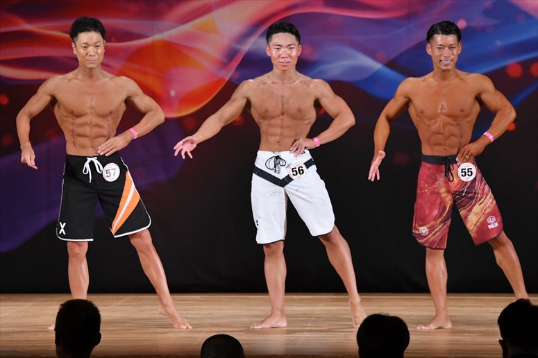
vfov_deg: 5.4
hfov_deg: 8.1
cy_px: 179
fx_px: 3809
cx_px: 269
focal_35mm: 255
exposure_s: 1/400
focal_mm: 170
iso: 3200
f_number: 5.6
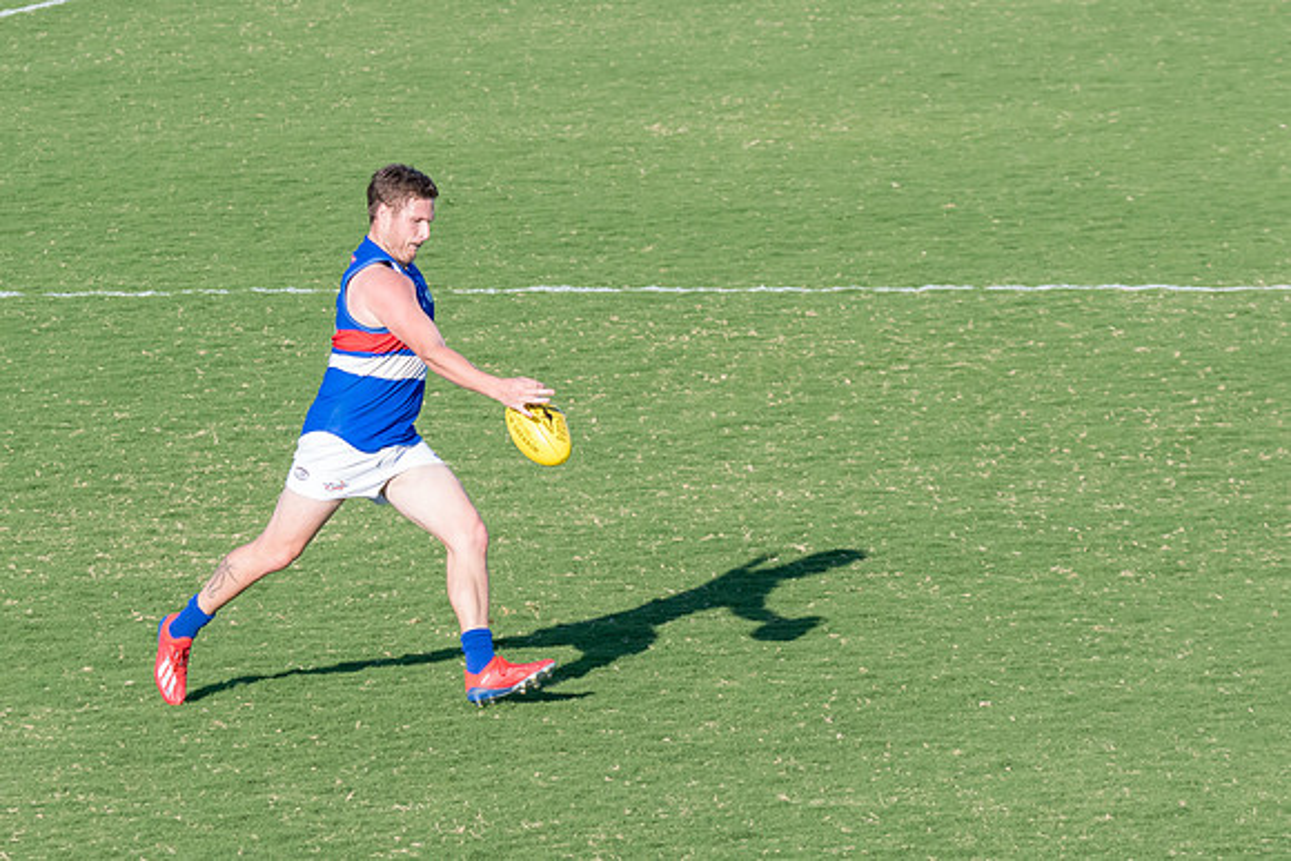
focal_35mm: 381
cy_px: 332
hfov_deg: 5.4
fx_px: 13672
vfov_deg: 3.6
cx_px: 385
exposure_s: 1/1600
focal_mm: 160
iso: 800
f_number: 7.1
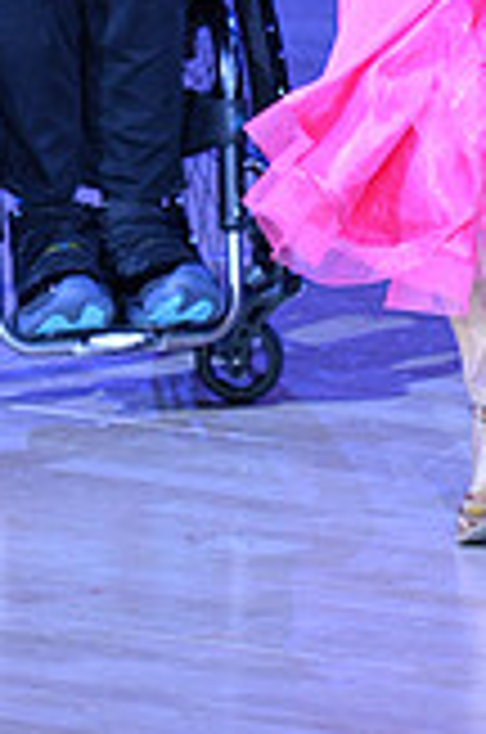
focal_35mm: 481
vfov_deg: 4.3
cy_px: -378
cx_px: 178
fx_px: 9781
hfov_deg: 2.8
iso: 2000
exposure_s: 1/250
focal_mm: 135
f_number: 4.5
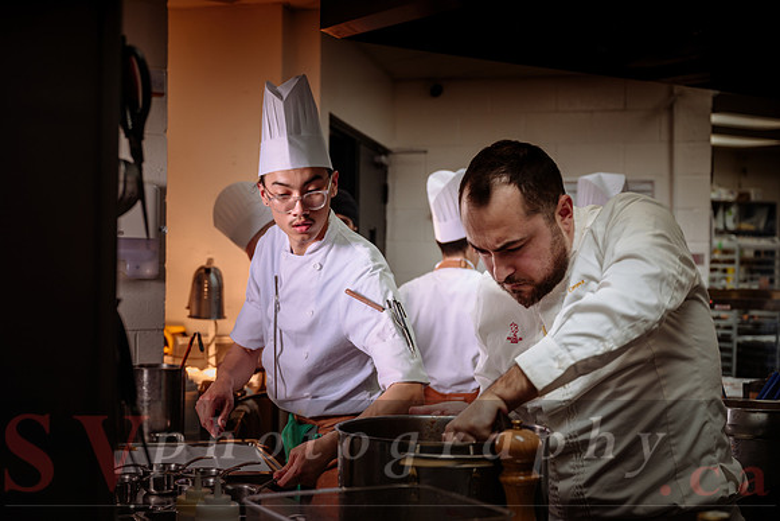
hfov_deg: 35.6
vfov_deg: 24.2
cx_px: 327
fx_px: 1211
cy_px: 302
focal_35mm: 56
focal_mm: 48
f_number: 4
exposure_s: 1/60
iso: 100
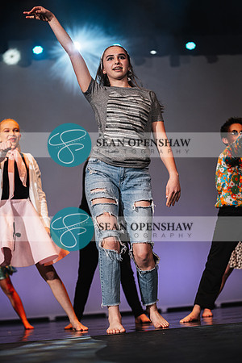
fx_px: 706
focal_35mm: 70
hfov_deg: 19.5
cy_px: 182
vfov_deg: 28.8
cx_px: 121
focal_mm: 70
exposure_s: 1/500
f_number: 2.8
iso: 400
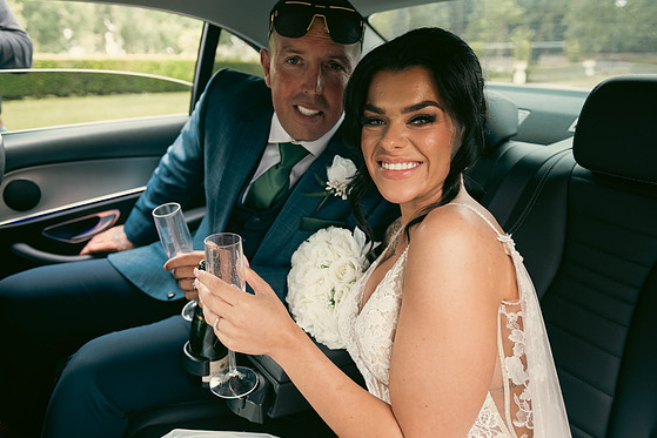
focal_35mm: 27
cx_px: 330
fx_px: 493
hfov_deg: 67.4
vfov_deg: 47.9
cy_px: 225
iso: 800
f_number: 3.5
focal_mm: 26
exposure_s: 1/160
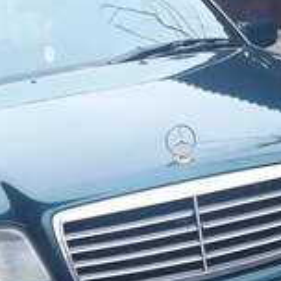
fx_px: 716
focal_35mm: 78
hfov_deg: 22.1
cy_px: 364
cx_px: 100
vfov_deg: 20.3
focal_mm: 3.6
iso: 40
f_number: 1.9
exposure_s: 1/131
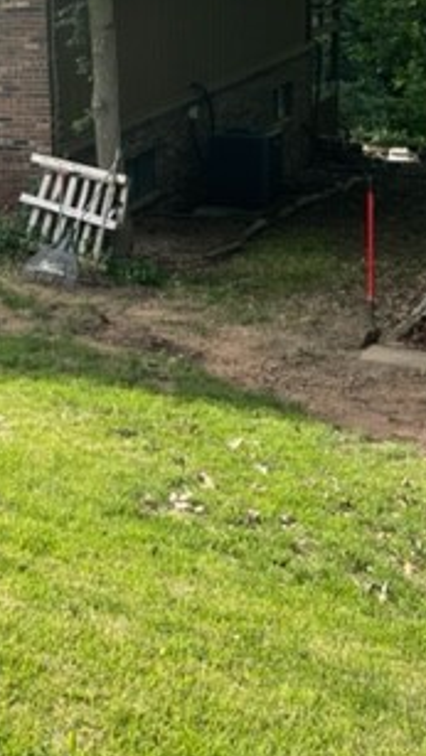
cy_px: 217
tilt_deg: -13.4
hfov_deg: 19.1
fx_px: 1183
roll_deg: +4.1
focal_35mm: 59
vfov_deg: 34.9
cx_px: -108
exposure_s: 1/725
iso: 32
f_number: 1.6
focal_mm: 4.2
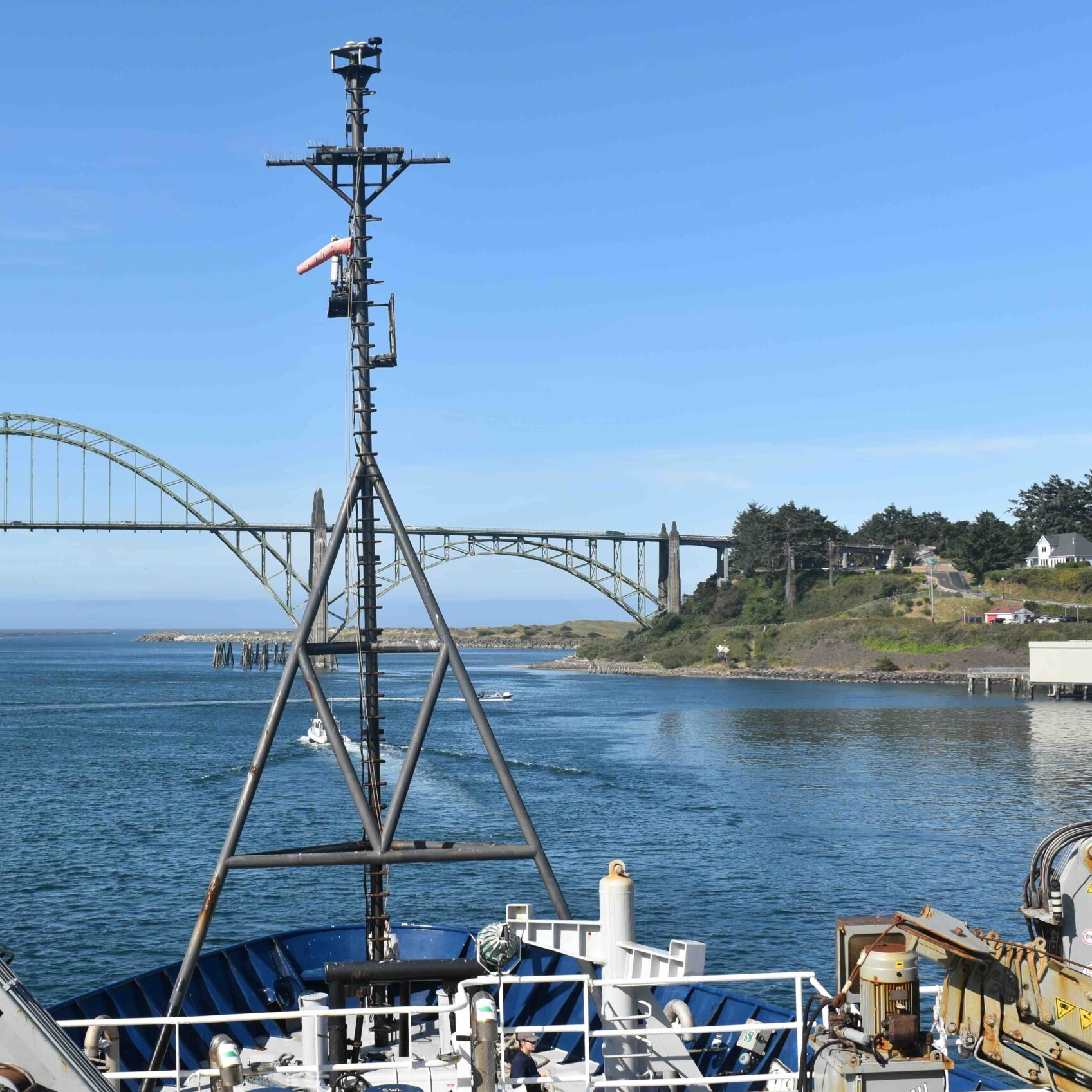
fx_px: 1785
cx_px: 390
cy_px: 543
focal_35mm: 50
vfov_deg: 34.0
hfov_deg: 33.8
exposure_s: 1/320
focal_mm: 26
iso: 100
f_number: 9
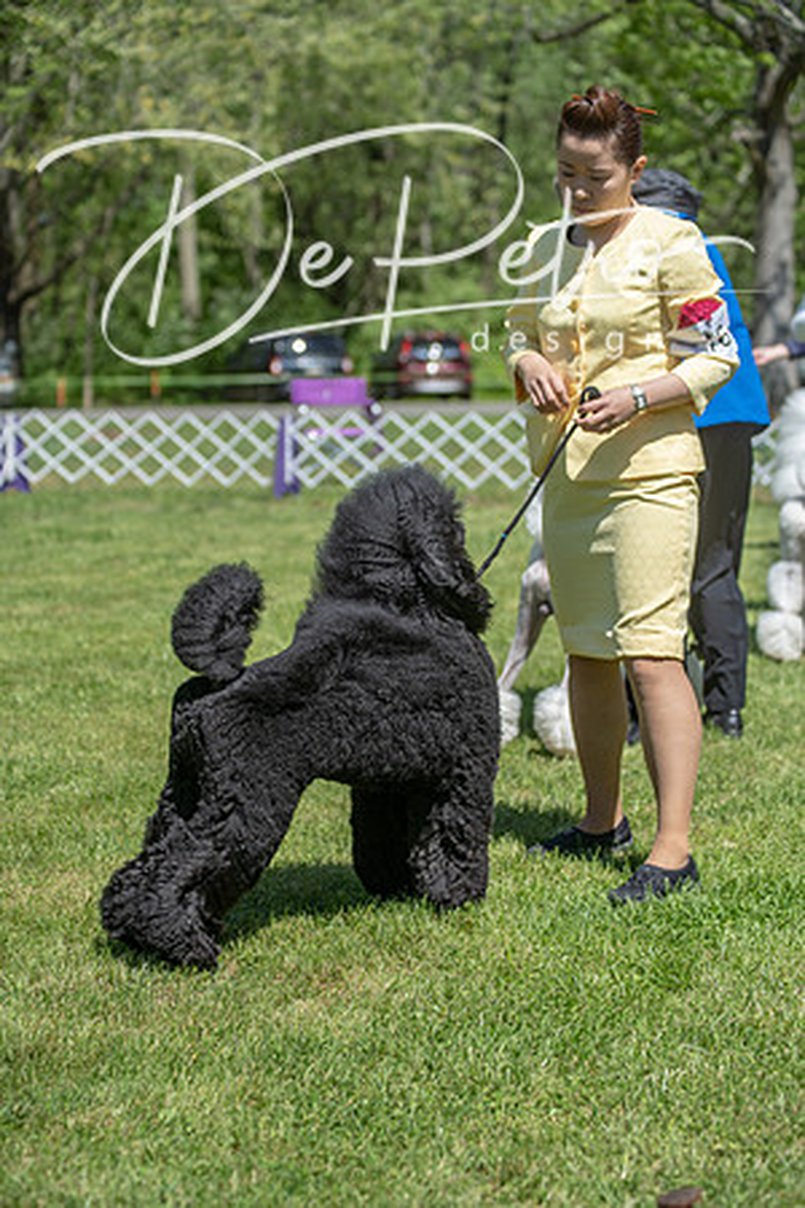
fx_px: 2348
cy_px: 604
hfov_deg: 19.5
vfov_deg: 28.8
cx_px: 402
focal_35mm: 70
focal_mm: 70
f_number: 4
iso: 160
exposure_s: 1/1000
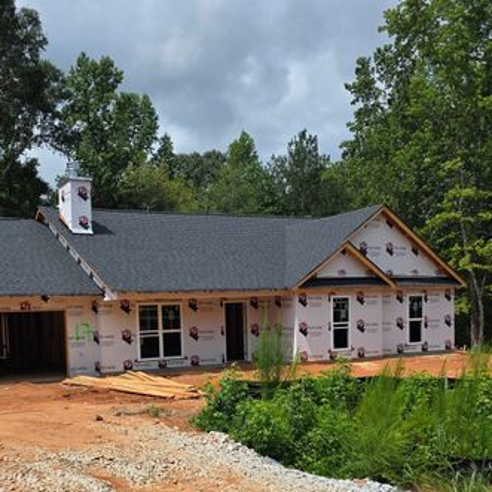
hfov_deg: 40.5
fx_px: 659
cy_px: 377
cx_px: 168
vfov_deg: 39.7
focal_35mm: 41
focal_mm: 6.3
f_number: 1.7
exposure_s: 1/7944
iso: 64
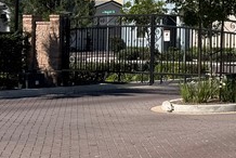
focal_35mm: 117
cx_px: 272
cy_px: -12
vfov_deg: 11.6
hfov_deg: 16.8
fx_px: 768
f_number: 1.78
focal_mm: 6.76
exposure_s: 1/5348
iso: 80
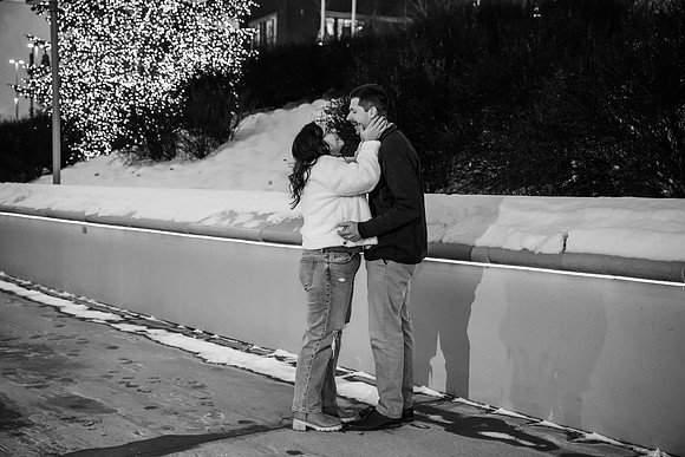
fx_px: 990
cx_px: 342
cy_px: 228
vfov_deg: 26.0
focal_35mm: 52
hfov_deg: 38.2
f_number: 4.5
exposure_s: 1/200
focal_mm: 52
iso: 1000
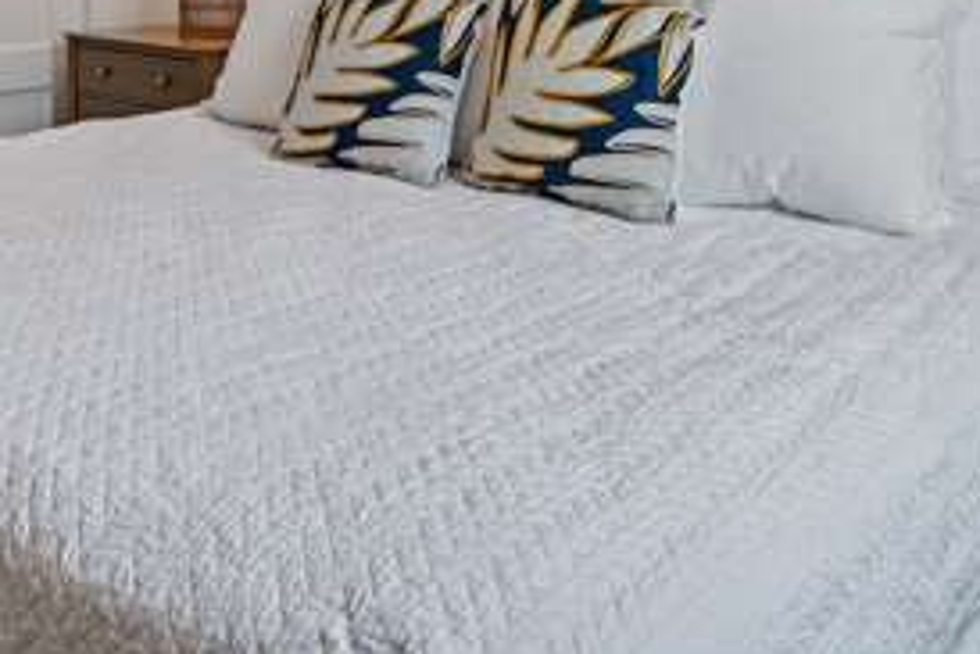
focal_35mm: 42
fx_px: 1144
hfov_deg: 46.0
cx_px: 372
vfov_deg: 27.5
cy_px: -161
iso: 640
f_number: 6.4
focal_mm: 10
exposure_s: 1/30
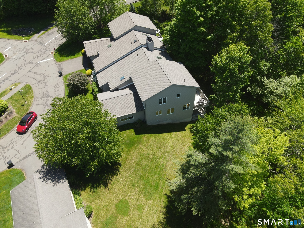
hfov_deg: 71.6
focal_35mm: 24
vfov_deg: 56.8
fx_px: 211
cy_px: 114
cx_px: 152
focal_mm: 4.5
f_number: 2.8
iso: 100
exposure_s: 1/250
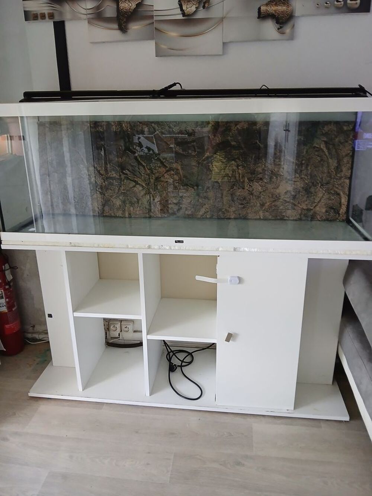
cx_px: 186
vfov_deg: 67.3
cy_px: 248
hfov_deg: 53.1
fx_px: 372
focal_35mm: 26
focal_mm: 3.98
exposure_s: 1/25
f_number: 1.8
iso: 250
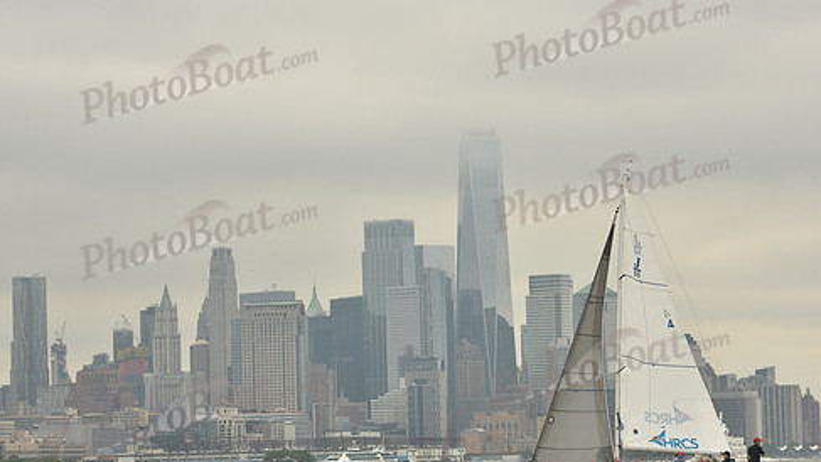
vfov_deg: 7.8
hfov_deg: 13.8
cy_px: 299
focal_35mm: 156
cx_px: 406
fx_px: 3396
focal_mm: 125
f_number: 9
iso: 320
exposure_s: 1/1250
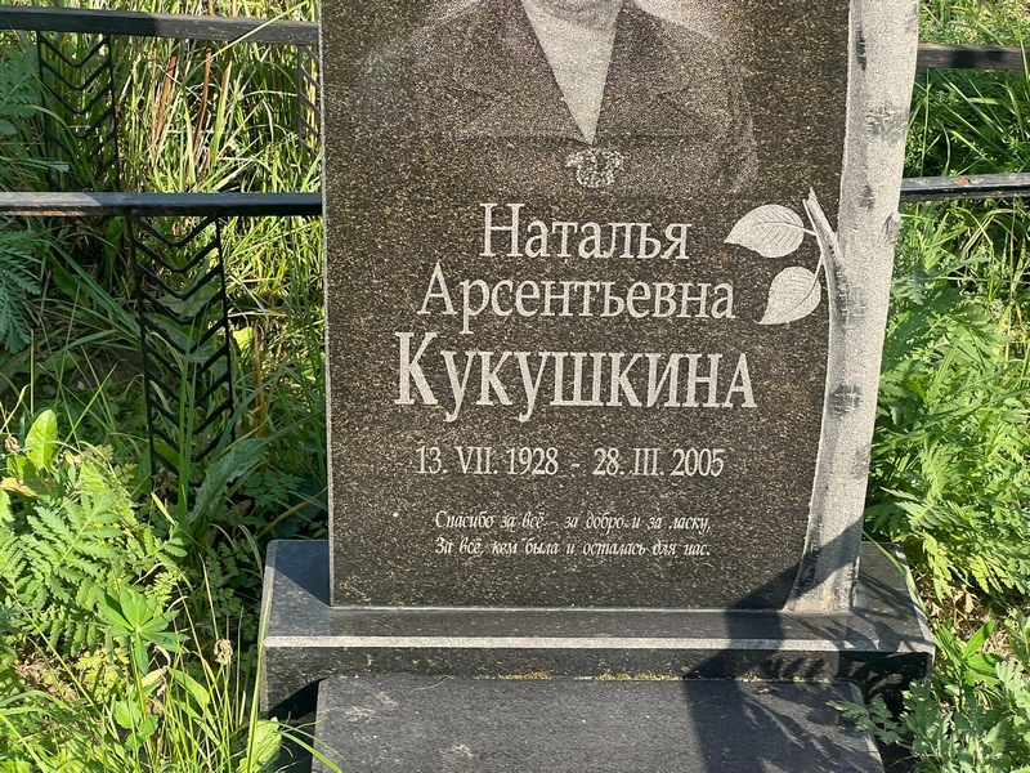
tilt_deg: -25.1
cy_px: 386
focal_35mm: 77
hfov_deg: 25.3
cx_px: 515
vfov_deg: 19.1
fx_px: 2291
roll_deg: -2.1
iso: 32
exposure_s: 1/219
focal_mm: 9
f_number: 2.8
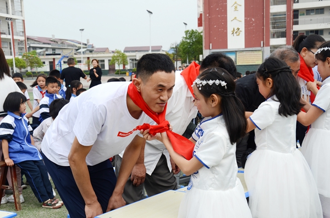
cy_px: 109
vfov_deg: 23.7
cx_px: 165
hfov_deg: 35.1
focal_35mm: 57
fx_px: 521
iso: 100
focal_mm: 38
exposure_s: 1/200
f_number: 7.1
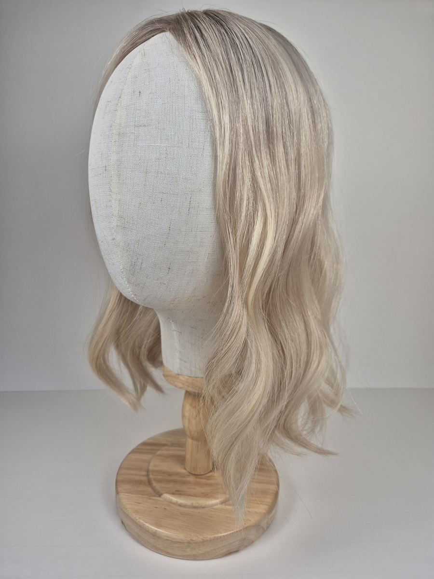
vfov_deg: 73.9
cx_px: 217
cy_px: 290
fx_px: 384
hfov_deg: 58.9
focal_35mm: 23
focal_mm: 5.4
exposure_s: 1/190
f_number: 1.8
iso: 25
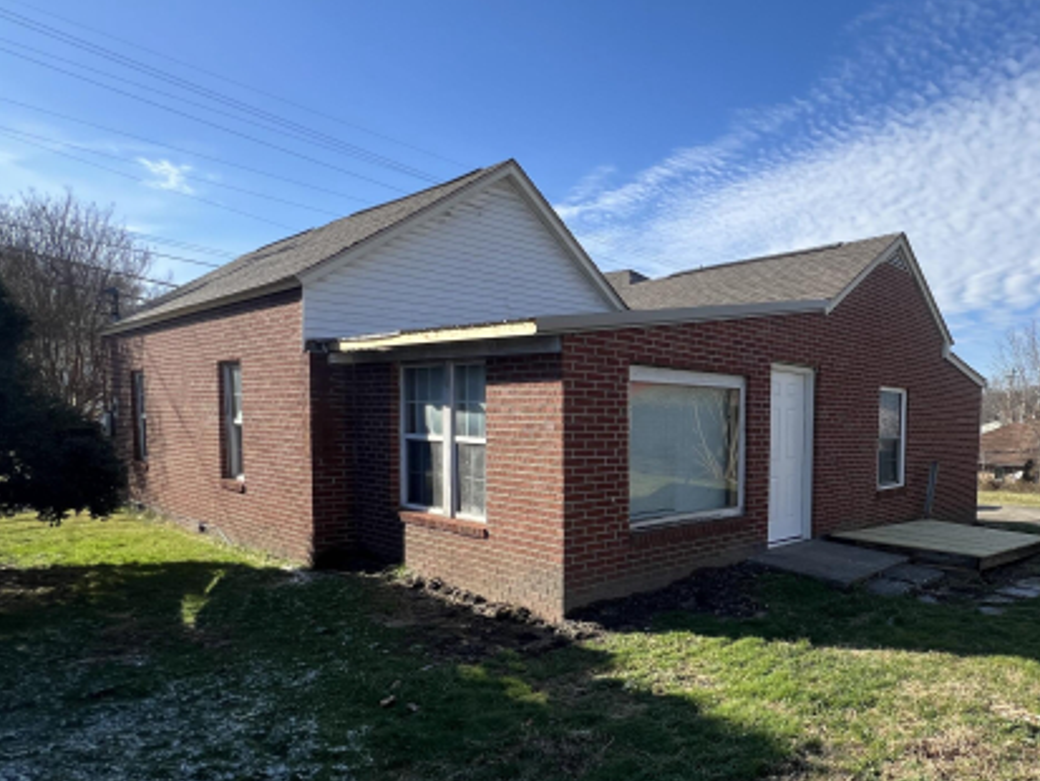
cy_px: 469
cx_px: 784
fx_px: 631
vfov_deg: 62.9
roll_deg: -1.5
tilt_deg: -5.1
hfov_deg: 73.2
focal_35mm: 21
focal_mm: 1.57
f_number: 1.8
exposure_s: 1/803
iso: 32
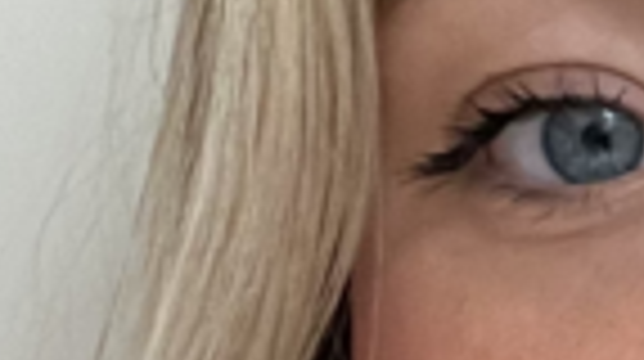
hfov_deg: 9.8
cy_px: 511
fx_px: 3650
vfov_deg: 5.6
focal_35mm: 214
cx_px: 932
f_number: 2.2
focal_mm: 2.71
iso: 250
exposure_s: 1/50
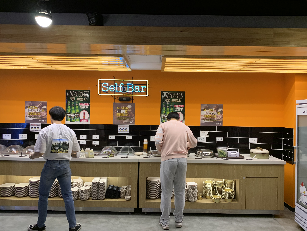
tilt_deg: +0.7
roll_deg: -1.3
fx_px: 231
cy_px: 116
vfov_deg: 53.1
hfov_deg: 67.3
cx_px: 154
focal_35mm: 26
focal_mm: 4.25
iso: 64
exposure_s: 1/60
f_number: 1.8
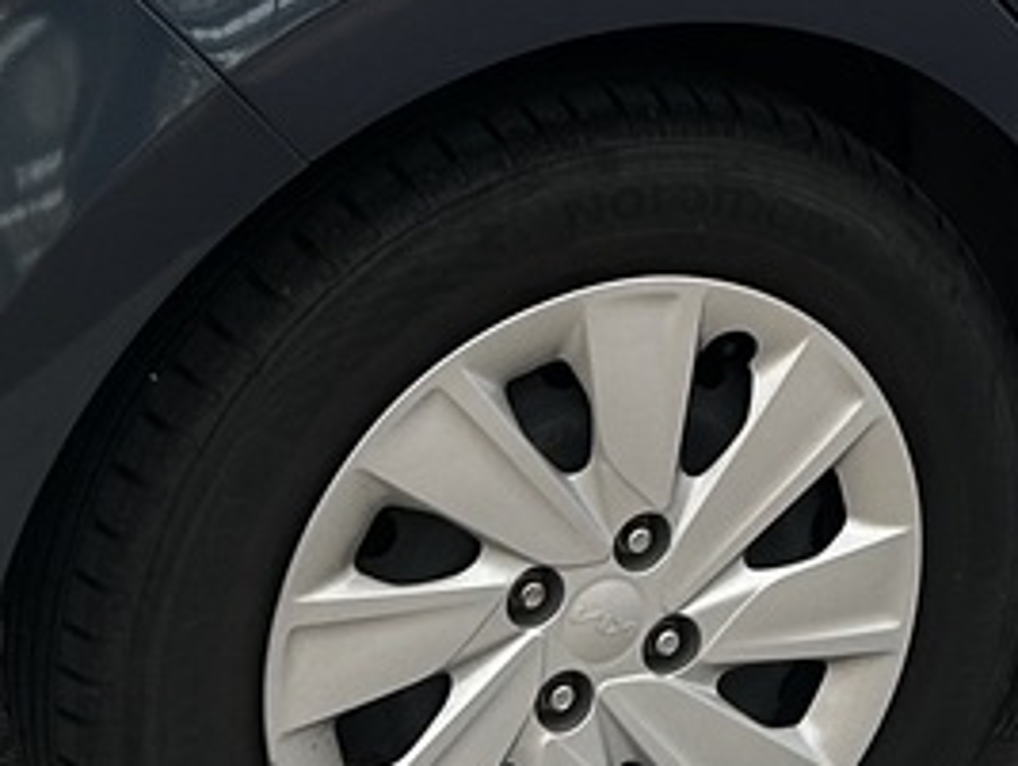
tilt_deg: -13.6
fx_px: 4123
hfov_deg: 13.8
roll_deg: +1.9
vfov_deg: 10.2
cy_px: -488
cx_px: 1144
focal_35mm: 140
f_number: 1.5
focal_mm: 5.7
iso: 50
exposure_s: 1/607
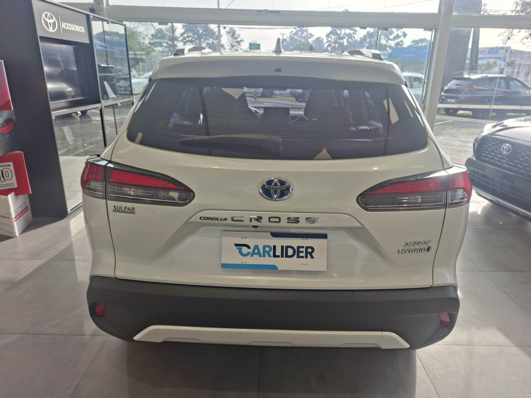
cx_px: 266
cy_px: 199
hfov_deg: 73.9
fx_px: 353
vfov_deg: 58.9
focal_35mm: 23
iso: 50
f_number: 1.8
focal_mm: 5.54
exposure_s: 1/486
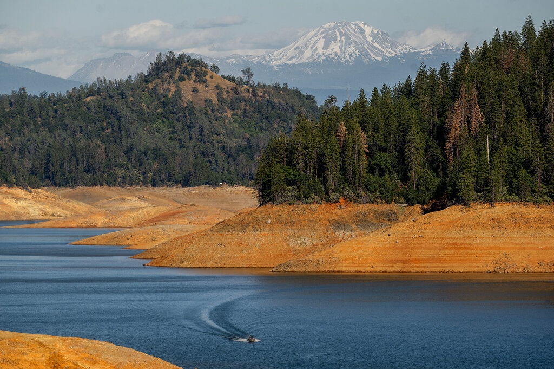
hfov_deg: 6.9
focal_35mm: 300
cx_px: 277
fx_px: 4613
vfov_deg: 4.6
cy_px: 184
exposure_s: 1/2000
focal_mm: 300
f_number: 5.6
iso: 200
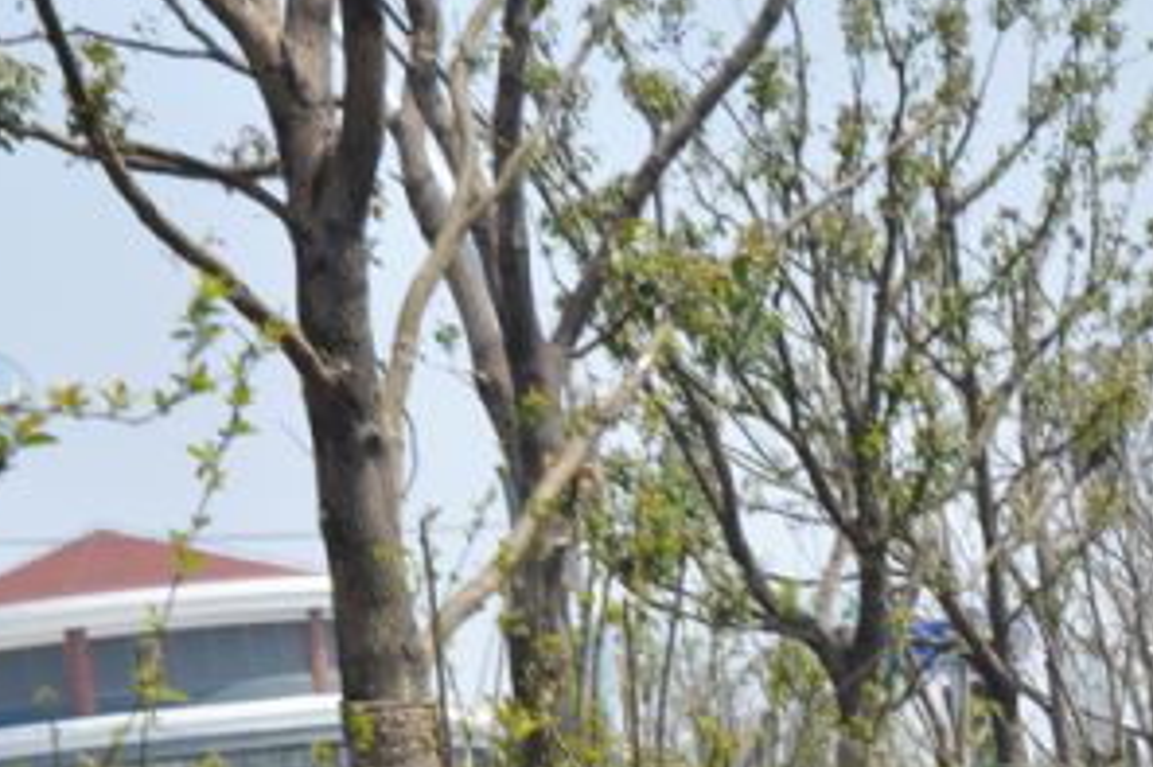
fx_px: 5185
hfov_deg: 12.5
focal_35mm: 162
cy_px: 691
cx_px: 1184
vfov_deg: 8.4
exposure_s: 1/180
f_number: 11
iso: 200
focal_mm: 40
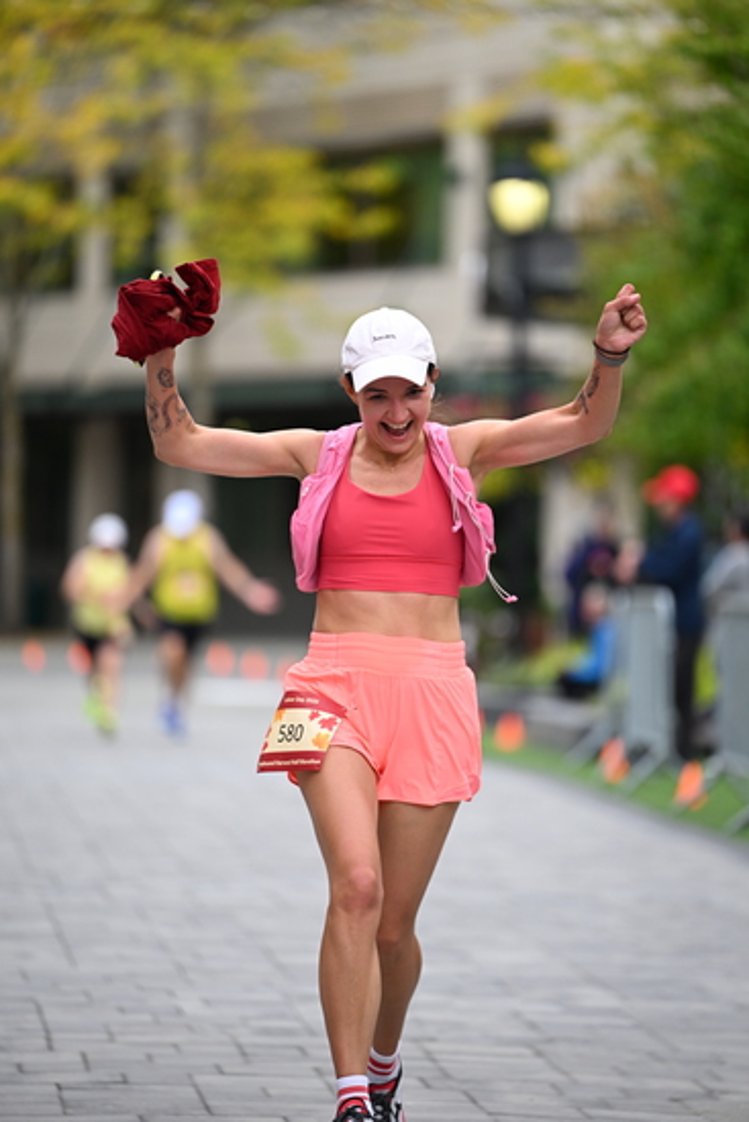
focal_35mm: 200
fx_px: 6237
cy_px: 561
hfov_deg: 6.9
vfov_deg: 10.3
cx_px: 374
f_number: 2.8
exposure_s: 1/2000
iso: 640
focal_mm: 200
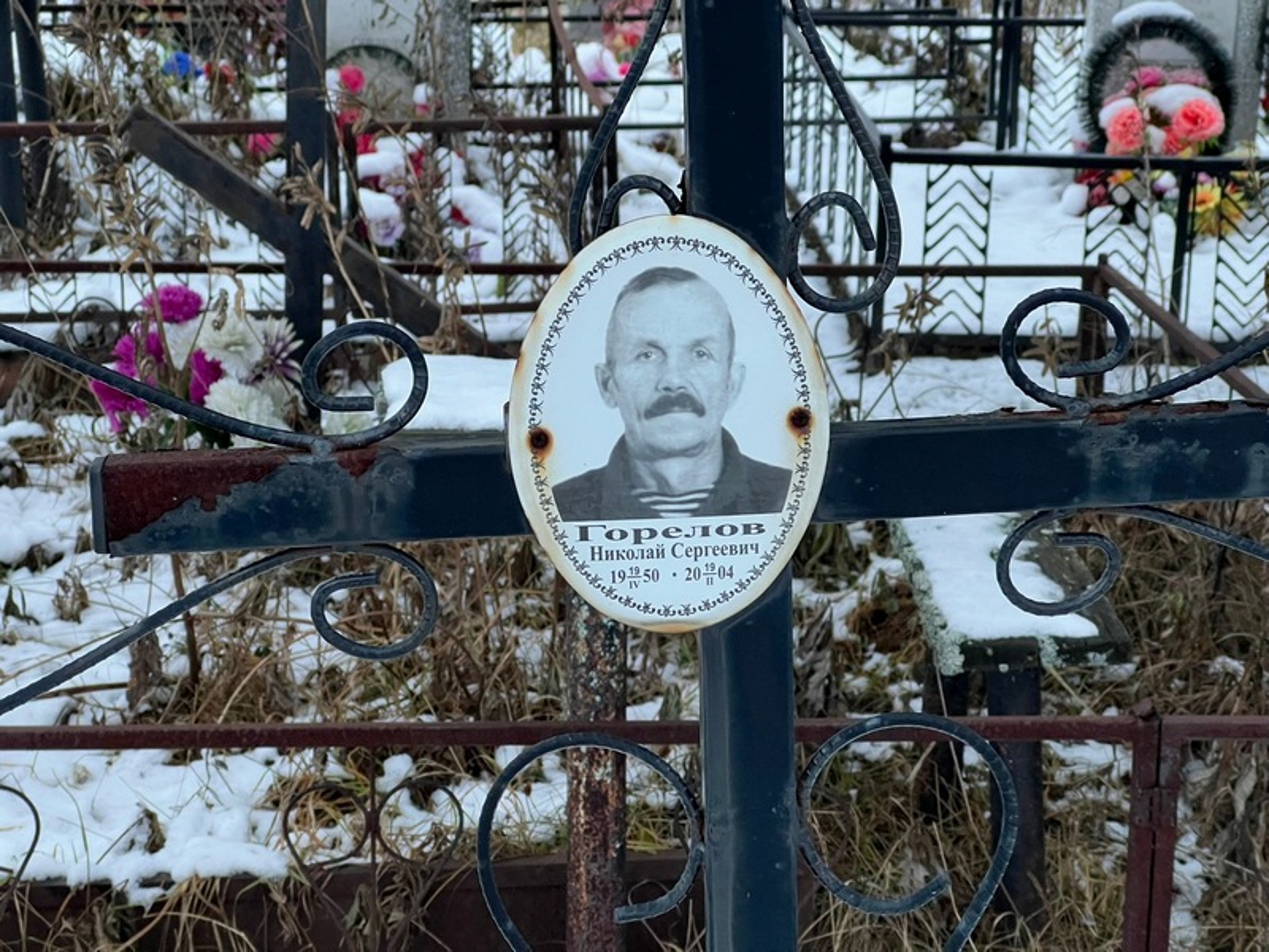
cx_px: 634
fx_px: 2823
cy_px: 476
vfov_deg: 19.1
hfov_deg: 25.3
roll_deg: -0.6
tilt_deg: -17.4
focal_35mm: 77
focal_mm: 9
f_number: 2.8
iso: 200
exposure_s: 1/86
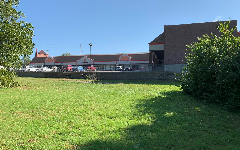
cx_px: 121
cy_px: 82
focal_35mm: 28
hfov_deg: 66.5
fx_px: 183
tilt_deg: +0.5
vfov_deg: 44.5
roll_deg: +0.2
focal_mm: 4.25
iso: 25
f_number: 1.8
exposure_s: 1/1447
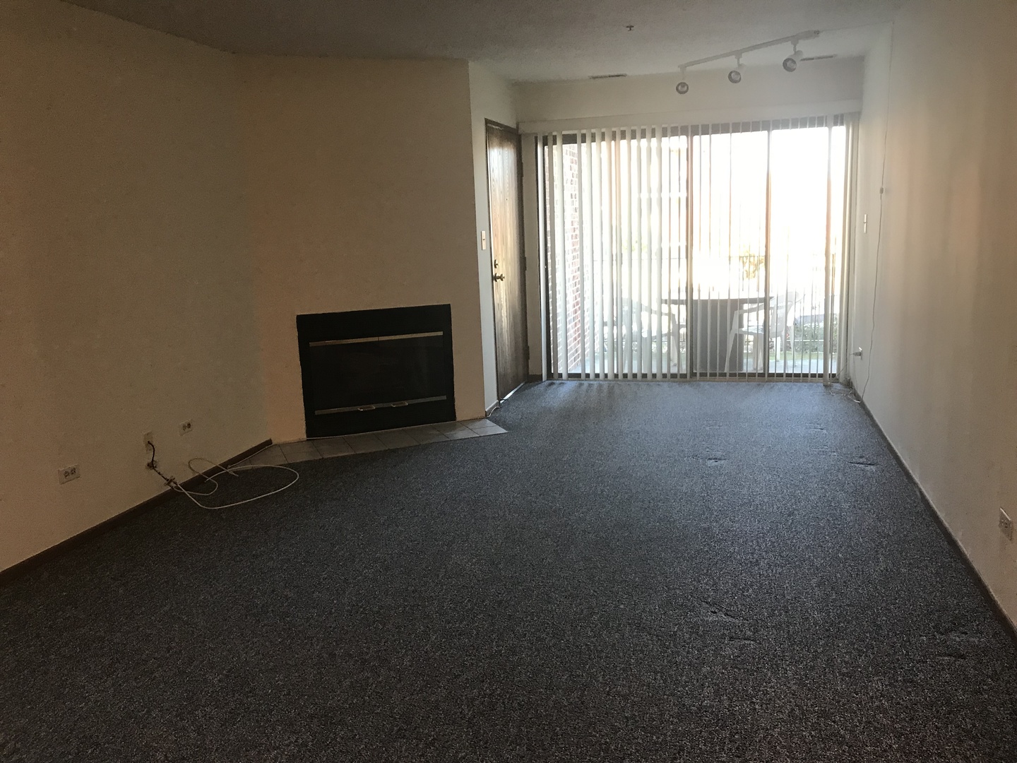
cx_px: 508
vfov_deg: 49.7
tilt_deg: -10.8
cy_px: 382
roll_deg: +1.5
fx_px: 823
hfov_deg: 63.4
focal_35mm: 28
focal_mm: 3.99
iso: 32
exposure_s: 1/30
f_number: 1.8
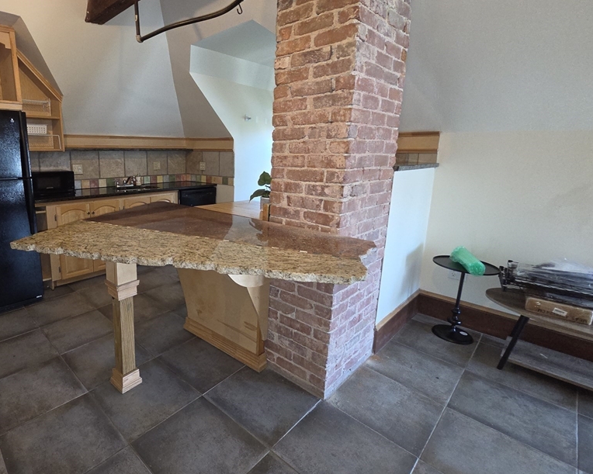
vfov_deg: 76.8
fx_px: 298
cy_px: 217
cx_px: 201
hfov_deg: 86.7
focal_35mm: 17
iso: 640
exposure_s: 1/40
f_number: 2.2
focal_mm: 2.2
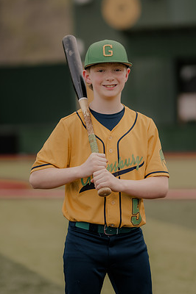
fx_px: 1170
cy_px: 133
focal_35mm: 143
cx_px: 97
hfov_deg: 9.6
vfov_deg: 14.4
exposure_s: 1/1250
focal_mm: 85
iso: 125
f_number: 1.4
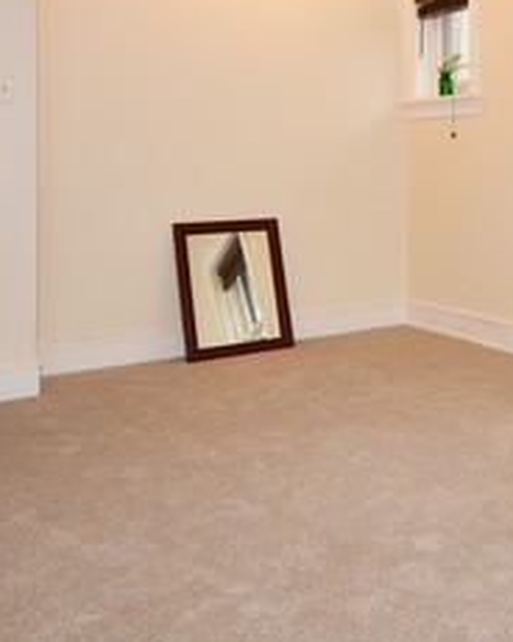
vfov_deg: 38.5
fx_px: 892
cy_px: 158
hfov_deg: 29.3
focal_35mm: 47
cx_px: 549
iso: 500
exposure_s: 1/60
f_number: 6.3
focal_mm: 12
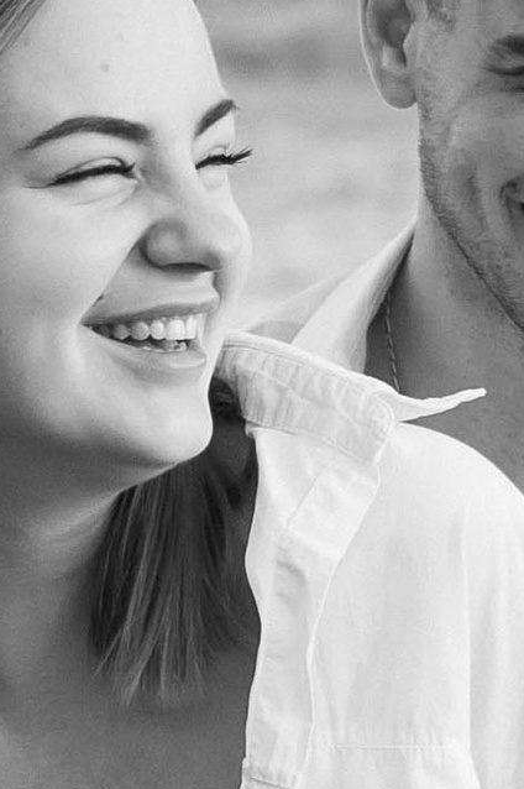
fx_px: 6936
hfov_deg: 4.3
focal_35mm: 317
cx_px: 80
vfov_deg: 6.5
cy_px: 654
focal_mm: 35
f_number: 2
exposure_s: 1/320
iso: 200
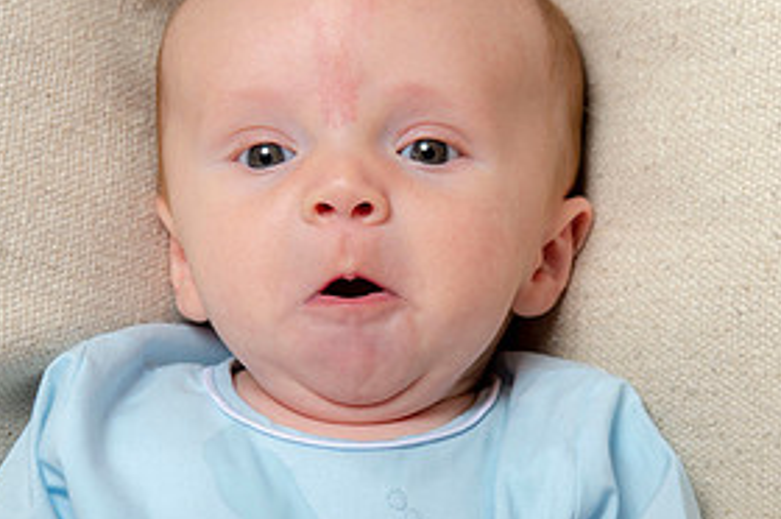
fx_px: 7194
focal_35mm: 332
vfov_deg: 4.1
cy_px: 444
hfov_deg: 6.2
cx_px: 390
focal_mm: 160
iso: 250
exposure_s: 1/200
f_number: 5.6
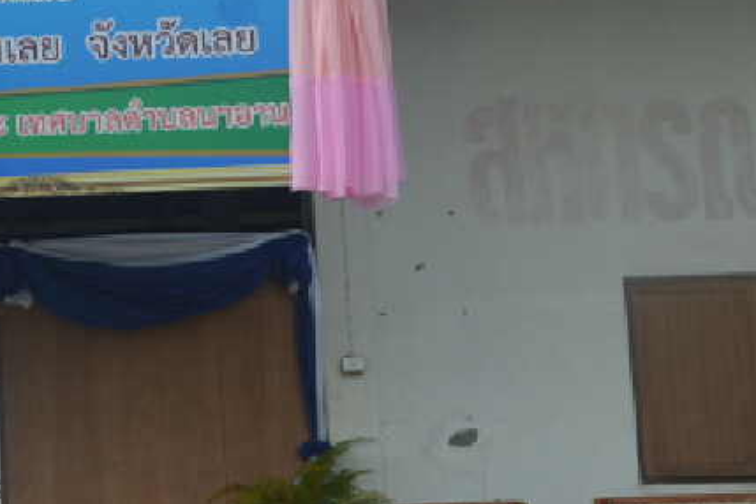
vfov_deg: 12.6
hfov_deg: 18.1
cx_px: -70
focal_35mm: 109
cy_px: 229
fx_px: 2289
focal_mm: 26
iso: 100
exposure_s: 1/160
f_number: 6.3
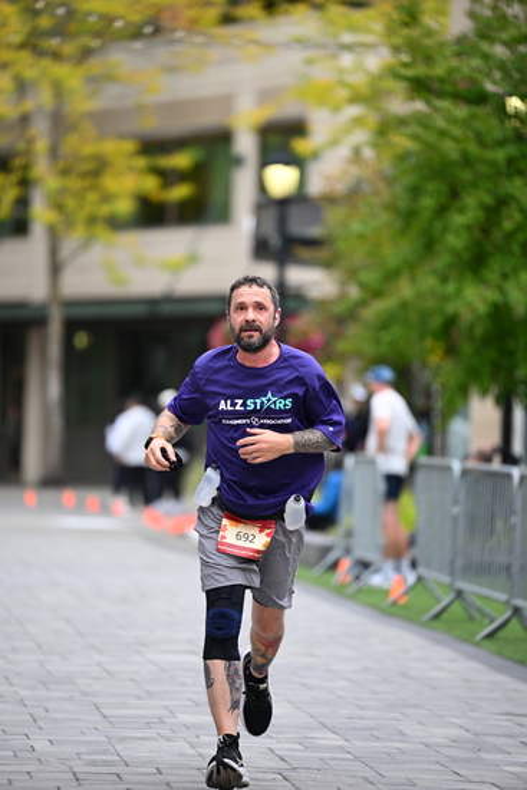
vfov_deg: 10.3
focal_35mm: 200
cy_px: 395
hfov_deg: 6.9
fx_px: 4389
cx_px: 264
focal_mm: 200
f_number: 2.8
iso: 640
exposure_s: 1/2000
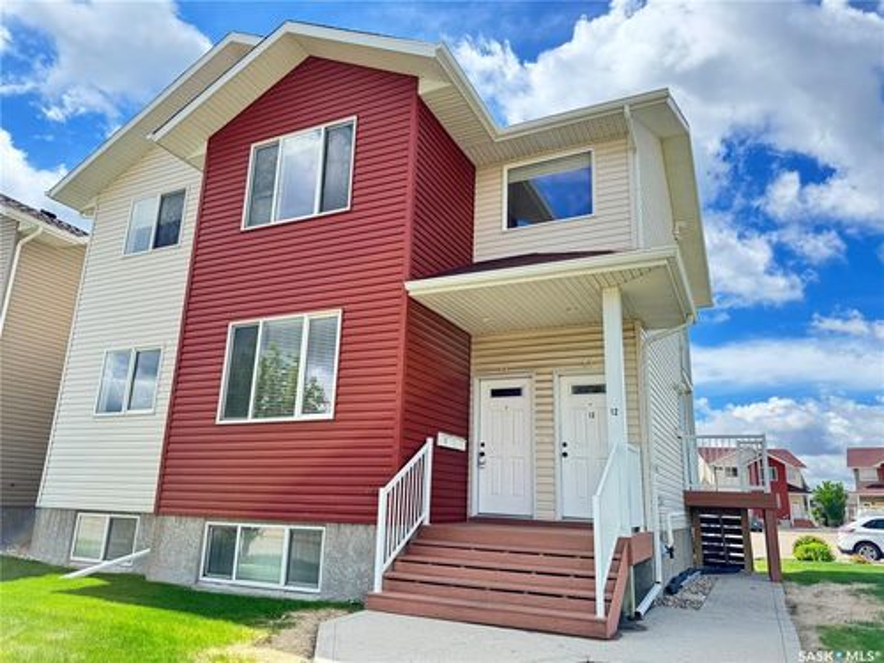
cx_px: 442
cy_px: 332
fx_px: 613
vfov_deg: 56.8
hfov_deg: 71.6
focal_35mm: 24
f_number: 1.78
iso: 80
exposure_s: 1/1524
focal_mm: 6.76
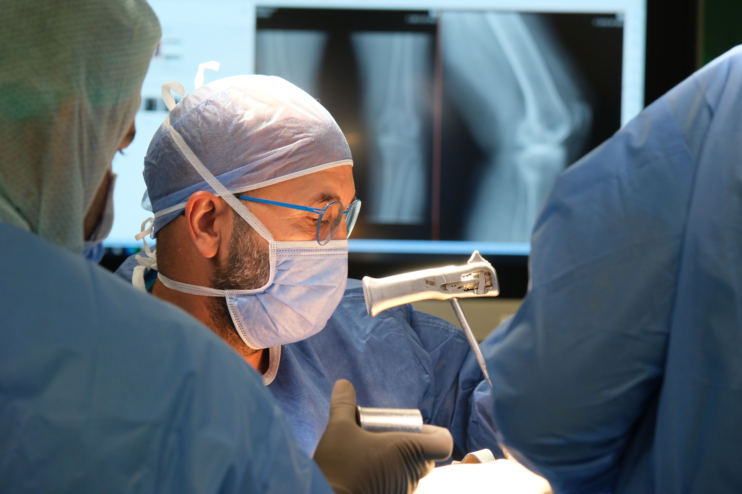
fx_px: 2411
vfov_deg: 11.7
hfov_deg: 17.5
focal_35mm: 117
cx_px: 371
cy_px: 247
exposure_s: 1/160
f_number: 4.5
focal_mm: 78.1
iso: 1000
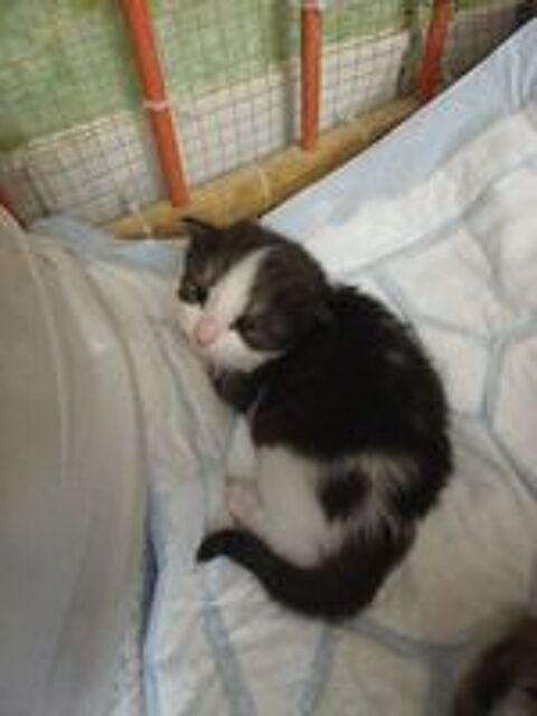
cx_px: 268
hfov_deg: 54.9
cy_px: 358
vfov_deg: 69.4
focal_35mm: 25
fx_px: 517
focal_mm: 4.65
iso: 1250
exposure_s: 1/20
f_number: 1.8
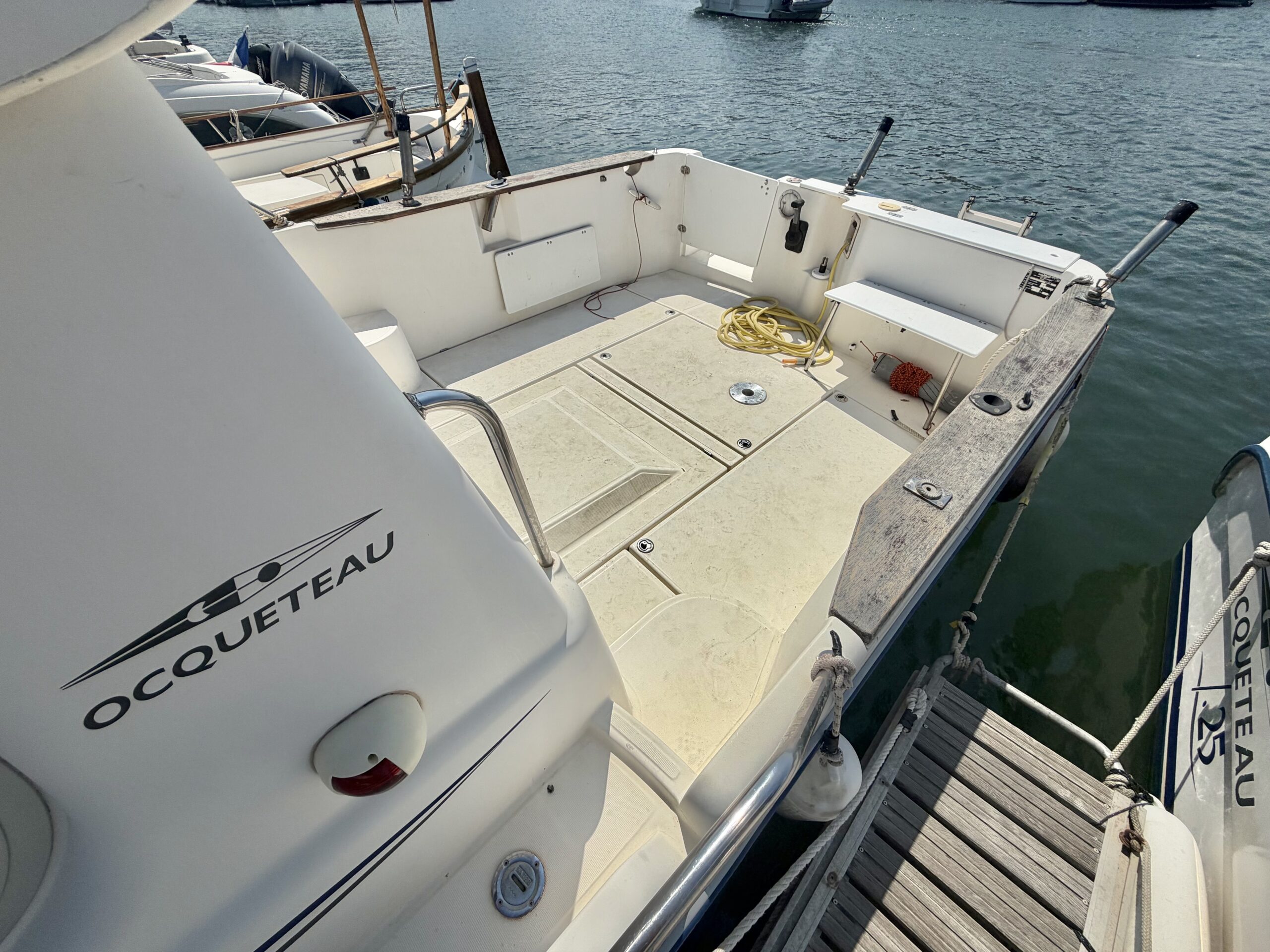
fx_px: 514
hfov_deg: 102.1
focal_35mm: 14
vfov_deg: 85.7
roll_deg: +2.5
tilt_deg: -43.8
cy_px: 476
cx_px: 635
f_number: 2.2
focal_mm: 2.22
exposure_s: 1/4762
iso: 20
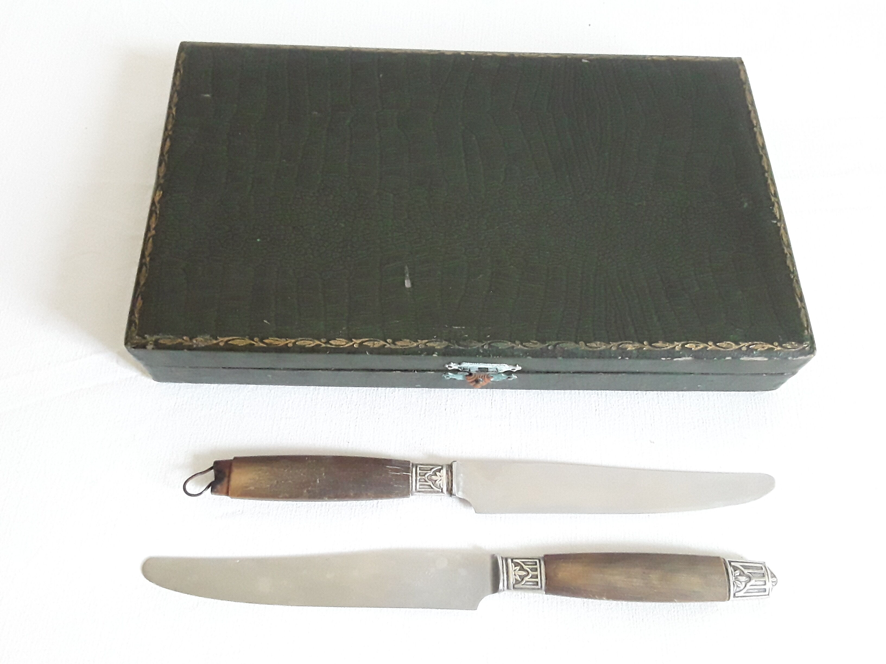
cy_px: 332
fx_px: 691
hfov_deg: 65.3
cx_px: 443
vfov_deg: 51.4
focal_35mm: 27
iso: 400
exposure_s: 1/100
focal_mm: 2.91
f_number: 1.9
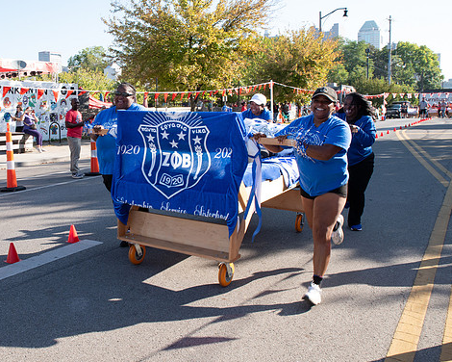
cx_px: 141
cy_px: 170
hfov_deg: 50.4
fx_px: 468
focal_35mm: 35
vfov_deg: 42.2
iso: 500
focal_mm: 24
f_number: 11
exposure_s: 1/200
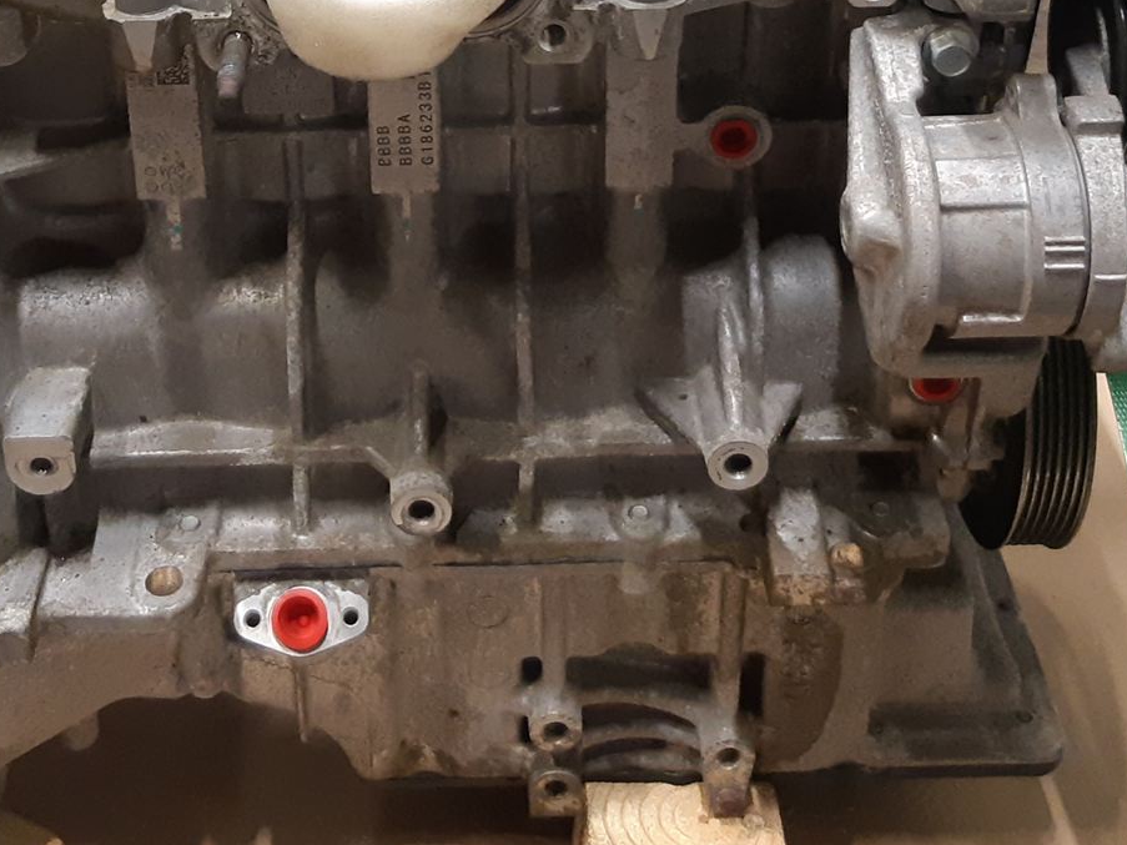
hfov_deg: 32.6
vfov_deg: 23.8
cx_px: 444
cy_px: 16
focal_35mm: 59
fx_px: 1921
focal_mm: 3.93
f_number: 1.7
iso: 250
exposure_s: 1/50
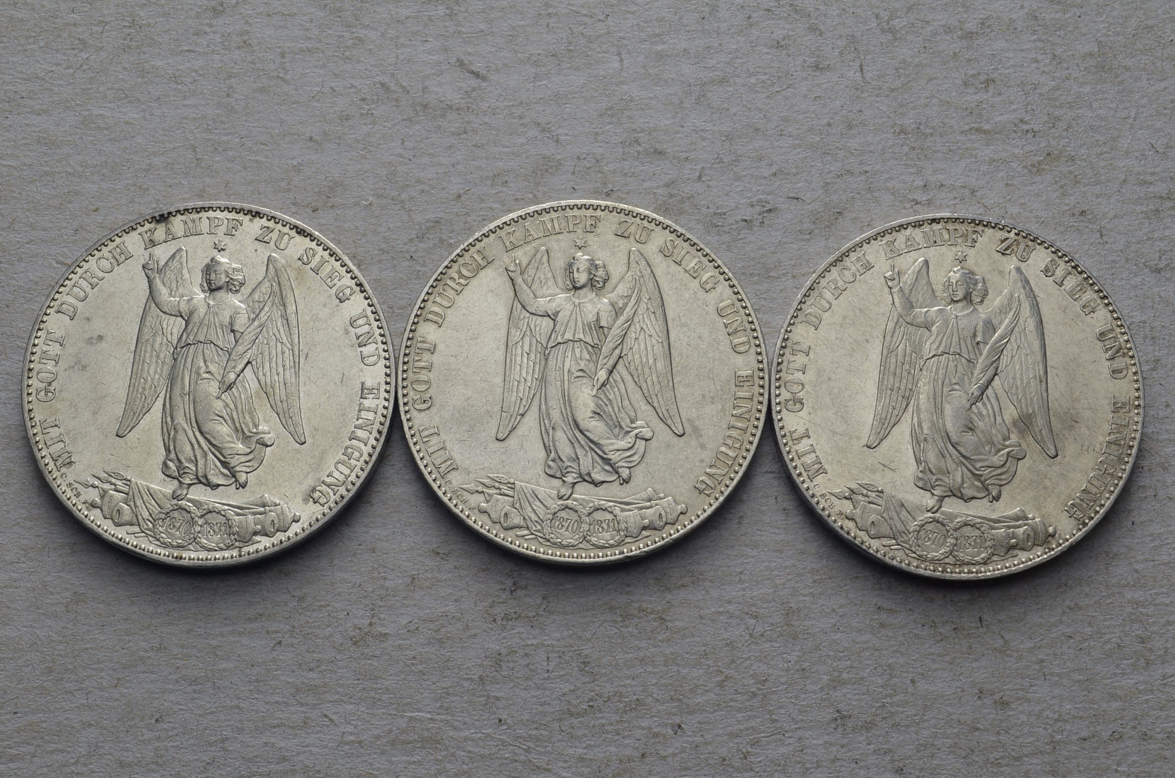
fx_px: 2150
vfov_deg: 20.5
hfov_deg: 30.6
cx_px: 588
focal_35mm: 66
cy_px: 389
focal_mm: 44
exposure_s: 1/250
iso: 400
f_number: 14
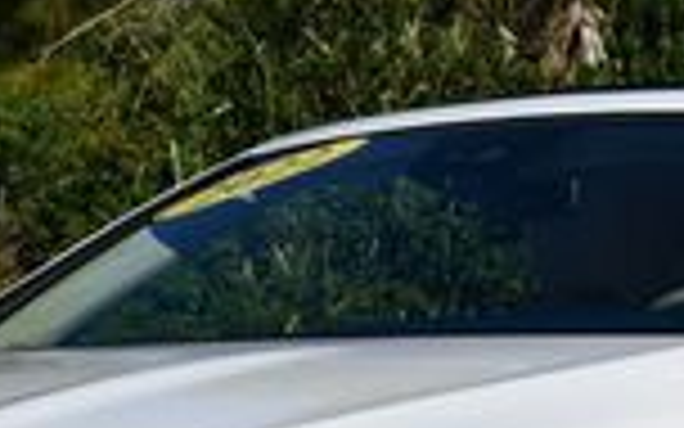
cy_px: 374
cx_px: 410
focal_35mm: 258
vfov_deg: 5.1
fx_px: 4809
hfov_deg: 8.1
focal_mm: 30
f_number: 9
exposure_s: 1/320
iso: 100
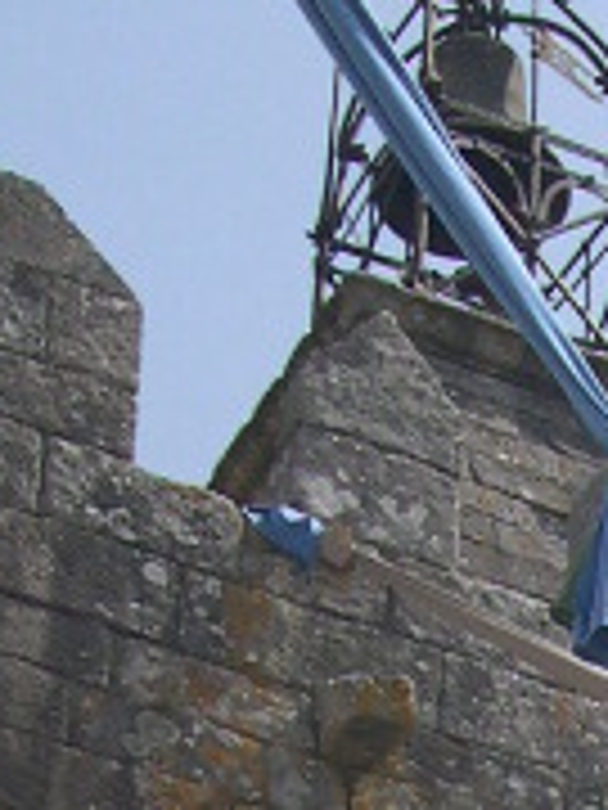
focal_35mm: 216
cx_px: 1054
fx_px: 5058
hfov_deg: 6.7
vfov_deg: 8.2
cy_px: 2120
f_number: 7.6
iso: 100
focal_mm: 8
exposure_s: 1/164
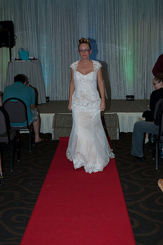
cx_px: 82
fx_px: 347
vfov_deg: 38.9
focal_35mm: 51
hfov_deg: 26.4
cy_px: 122
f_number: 5.6
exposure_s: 1/160
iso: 400
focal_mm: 34
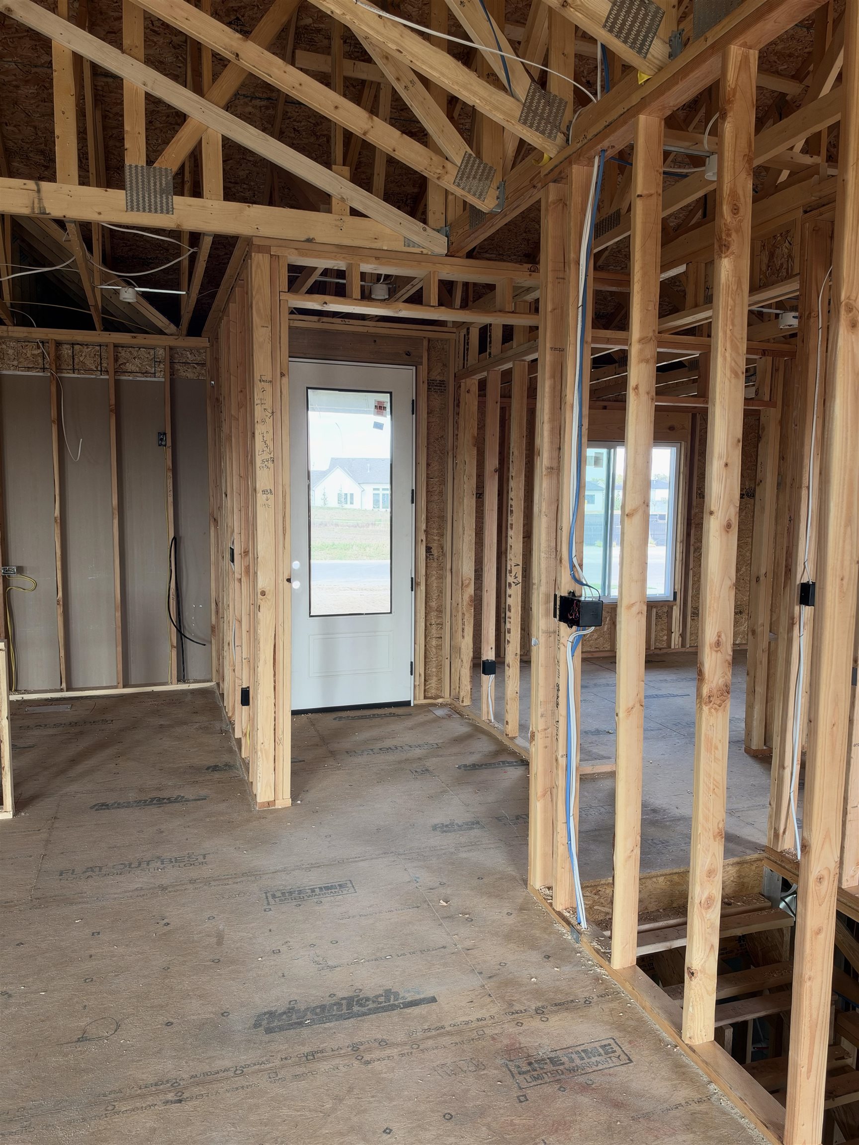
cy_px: 572
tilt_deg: -5.5
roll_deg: -0.6
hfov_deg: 56.8
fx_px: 794
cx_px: 430
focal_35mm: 24
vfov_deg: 71.6
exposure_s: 1/129
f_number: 1.8
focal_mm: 6.93
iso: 200
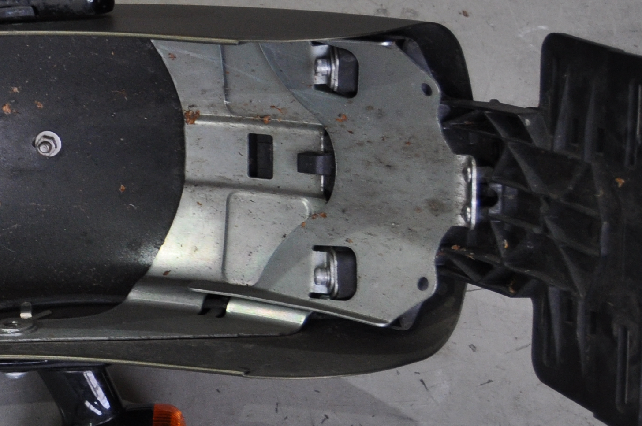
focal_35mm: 106
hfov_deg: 18.2
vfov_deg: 12.9
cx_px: -155
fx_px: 1888
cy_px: 196
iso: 560
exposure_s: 1/60
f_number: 4
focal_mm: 24
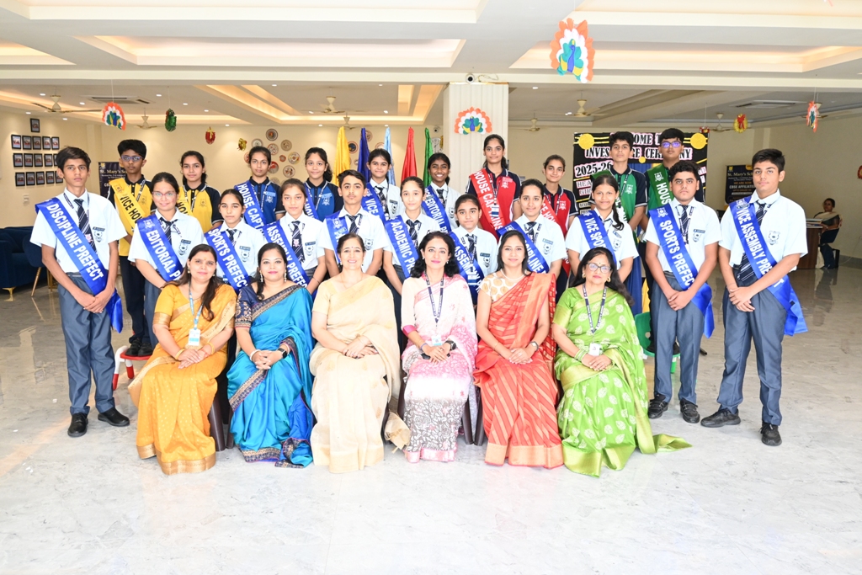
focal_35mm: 29
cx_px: 431
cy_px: 288
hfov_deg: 63.2
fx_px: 700
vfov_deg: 44.6
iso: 800
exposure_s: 1/160
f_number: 3.8
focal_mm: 19.5
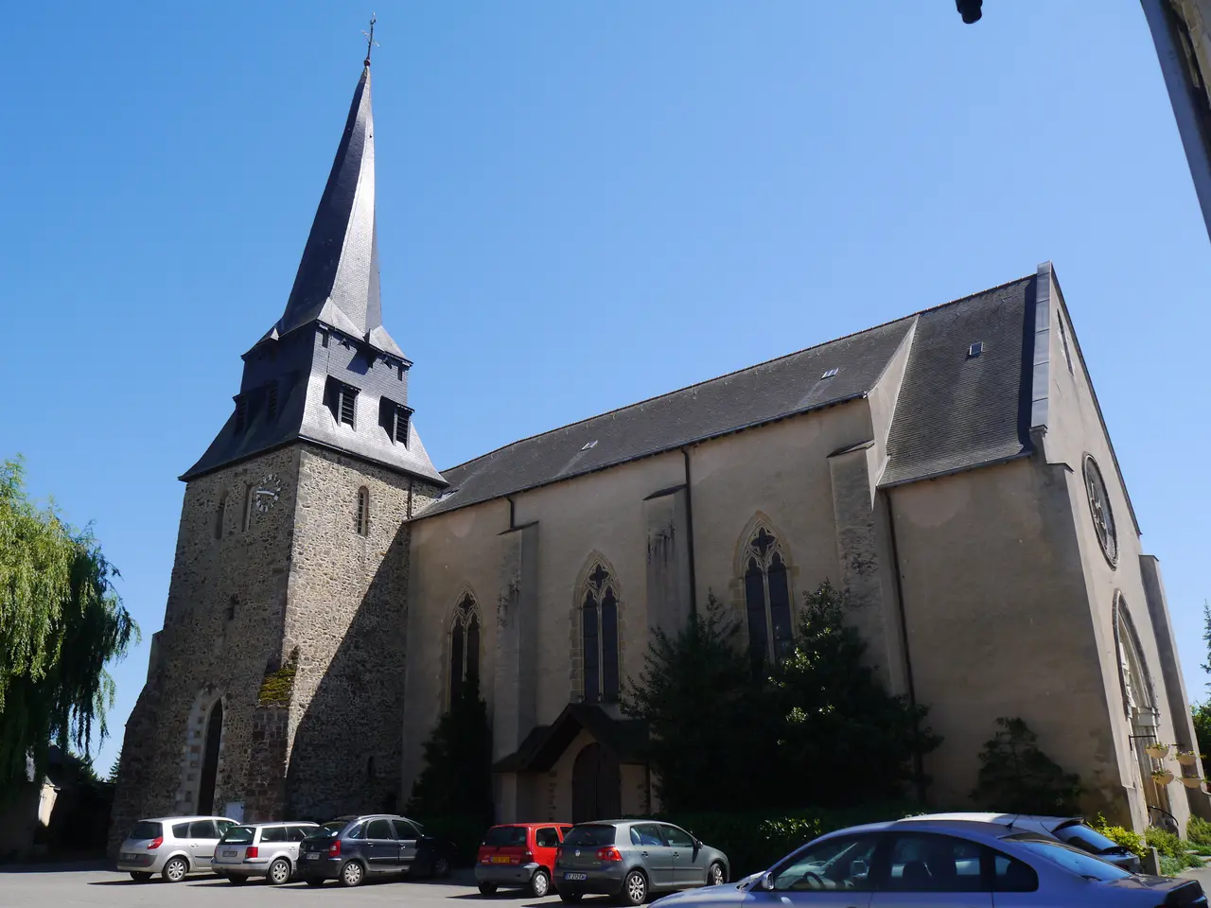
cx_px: 606
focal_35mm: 28
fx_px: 980
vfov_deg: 49.7
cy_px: 454
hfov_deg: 63.4
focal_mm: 14
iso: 160
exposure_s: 1/500
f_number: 7.1
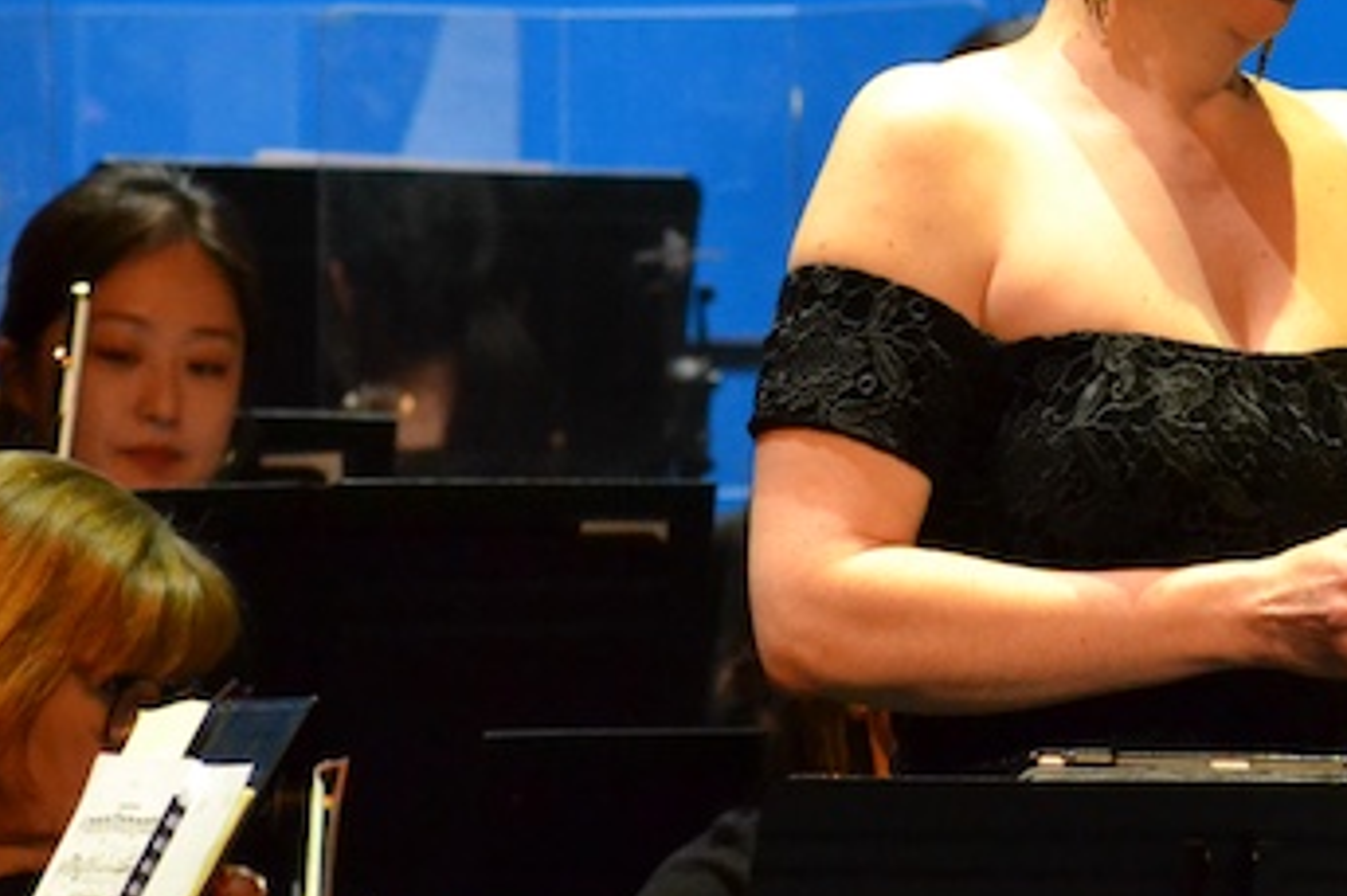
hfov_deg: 3.0
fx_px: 26066
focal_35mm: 697
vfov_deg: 2.0
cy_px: 178
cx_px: 1077
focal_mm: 200
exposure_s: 1/125
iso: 3200
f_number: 6.3
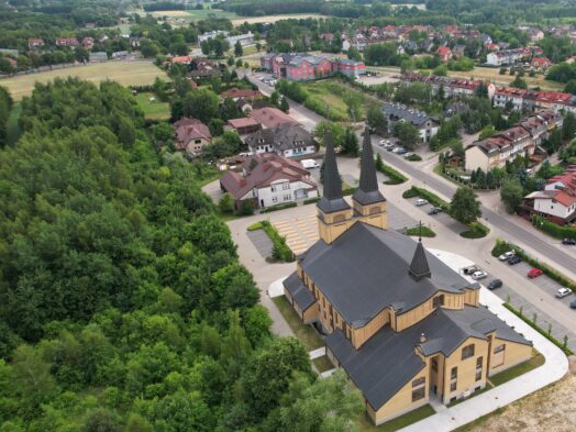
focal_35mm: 31
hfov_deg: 56.5
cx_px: 403
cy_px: 241
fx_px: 516
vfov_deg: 45.4
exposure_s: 1/320
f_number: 2.8
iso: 100
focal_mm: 8.38
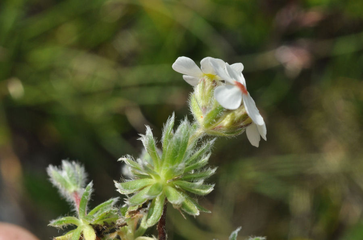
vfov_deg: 15.1
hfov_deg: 22.7
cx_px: 182
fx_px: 906
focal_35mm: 90
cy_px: 120
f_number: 16
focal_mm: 60
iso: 200
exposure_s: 1/200
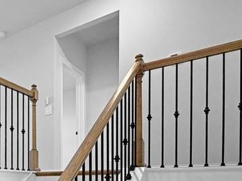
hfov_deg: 41.1
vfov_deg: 32.8
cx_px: -5
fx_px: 273
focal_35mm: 39
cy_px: 194
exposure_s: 1/60
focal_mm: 2.22
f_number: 2.2
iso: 250
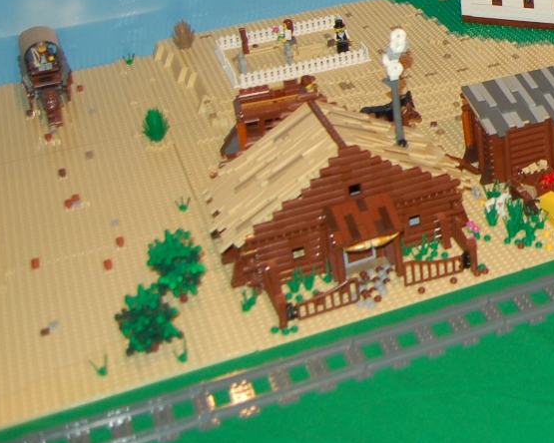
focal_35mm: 73
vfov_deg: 19.8
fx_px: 1197
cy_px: -85
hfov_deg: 22.7
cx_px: 758
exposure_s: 1/60
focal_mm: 18
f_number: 3.5
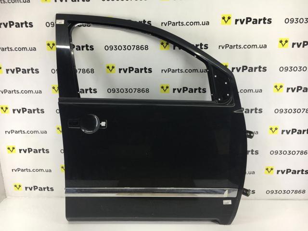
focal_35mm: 29
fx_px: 258
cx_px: 154
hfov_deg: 61.7
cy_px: 116
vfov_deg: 48.2
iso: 32
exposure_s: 1/50
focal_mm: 4.15
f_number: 2.2
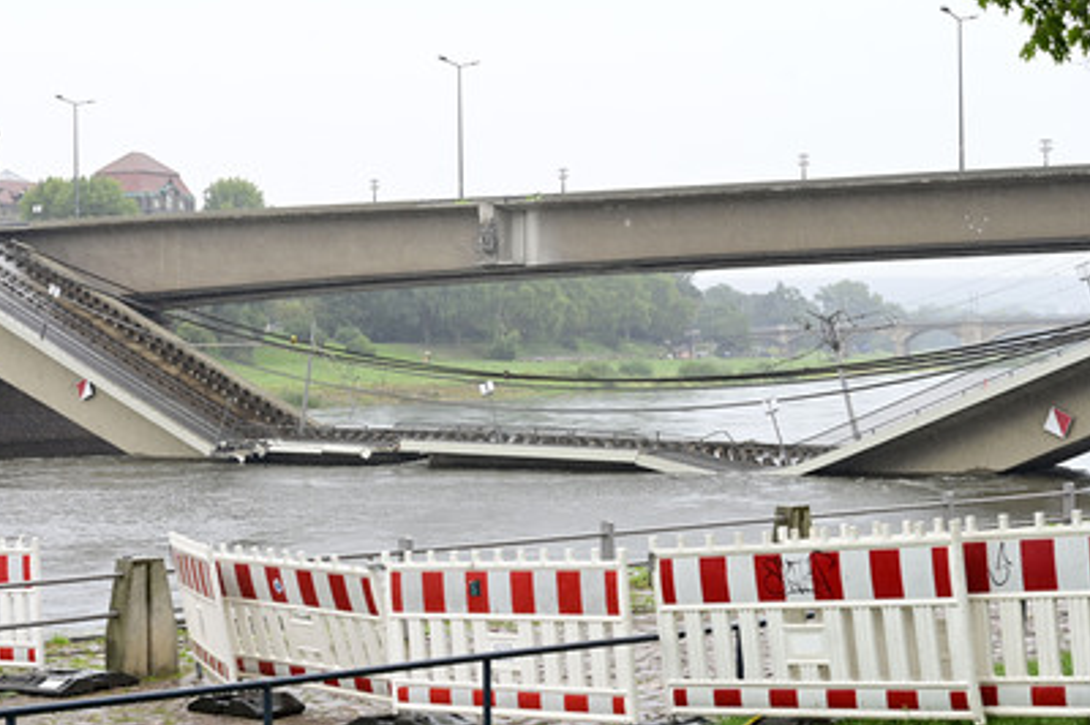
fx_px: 2390
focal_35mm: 79
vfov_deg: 17.2
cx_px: 486
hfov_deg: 25.7
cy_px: 395
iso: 500
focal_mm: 70
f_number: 6.3
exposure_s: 1/200
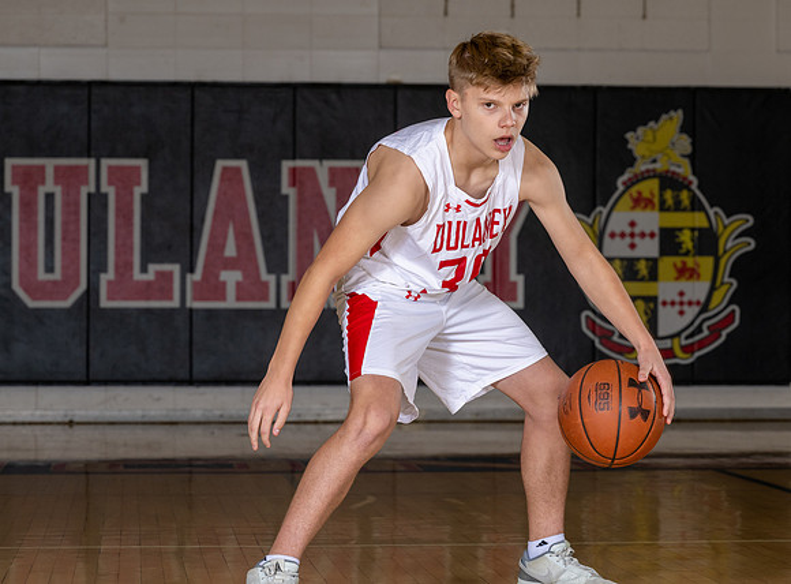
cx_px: 457
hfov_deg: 15.6
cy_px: 200
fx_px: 2883
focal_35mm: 127
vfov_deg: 11.6
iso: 400
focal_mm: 90
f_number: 5.6
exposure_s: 1/125
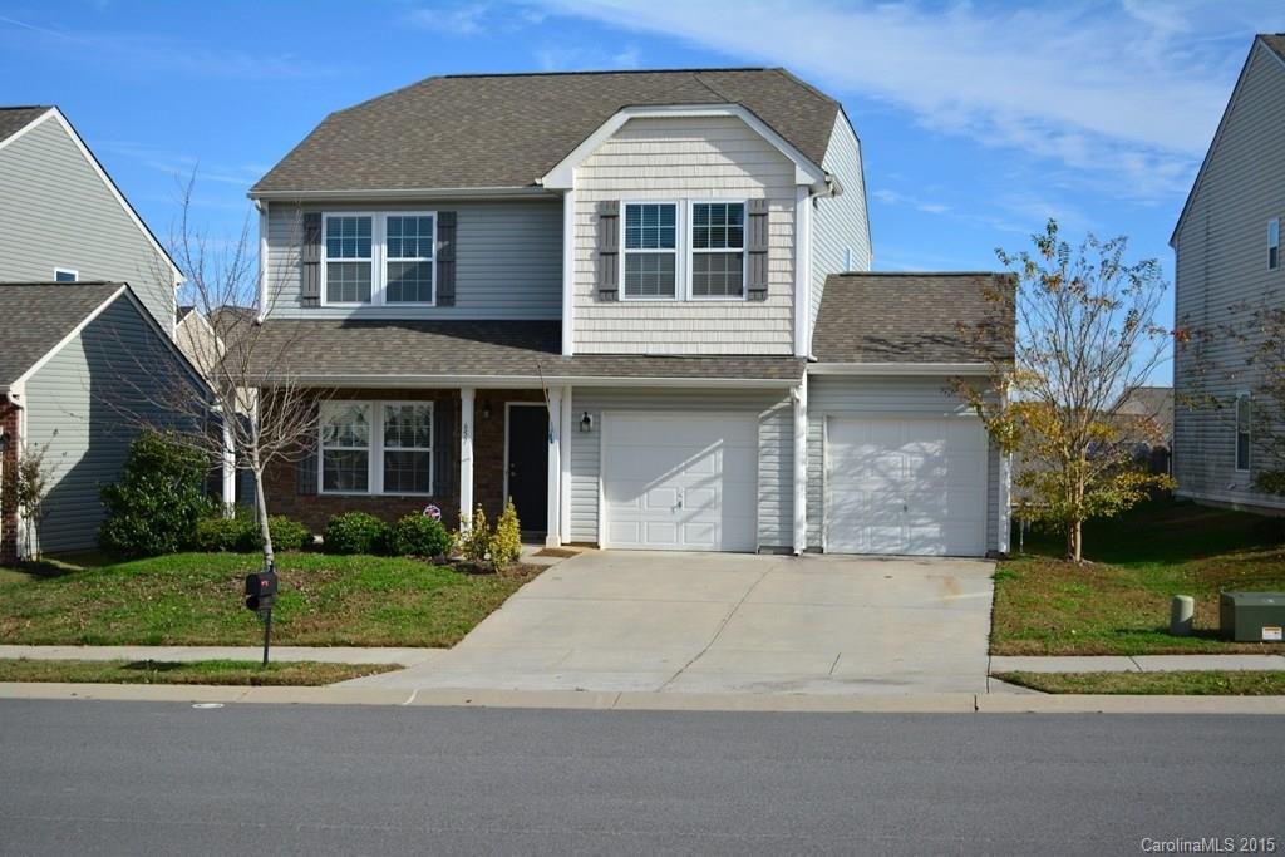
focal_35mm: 52
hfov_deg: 37.8
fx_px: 1874
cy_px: 428
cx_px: 642
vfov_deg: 25.8
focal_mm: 35
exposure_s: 1/3200
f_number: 5
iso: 400
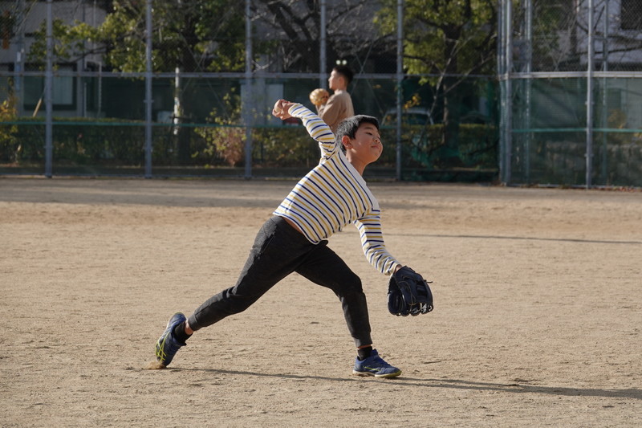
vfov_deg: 9.2
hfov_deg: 13.8
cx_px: 321
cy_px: 214
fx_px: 2656
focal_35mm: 149
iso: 160
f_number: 4
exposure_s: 1/1250
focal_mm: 54.57
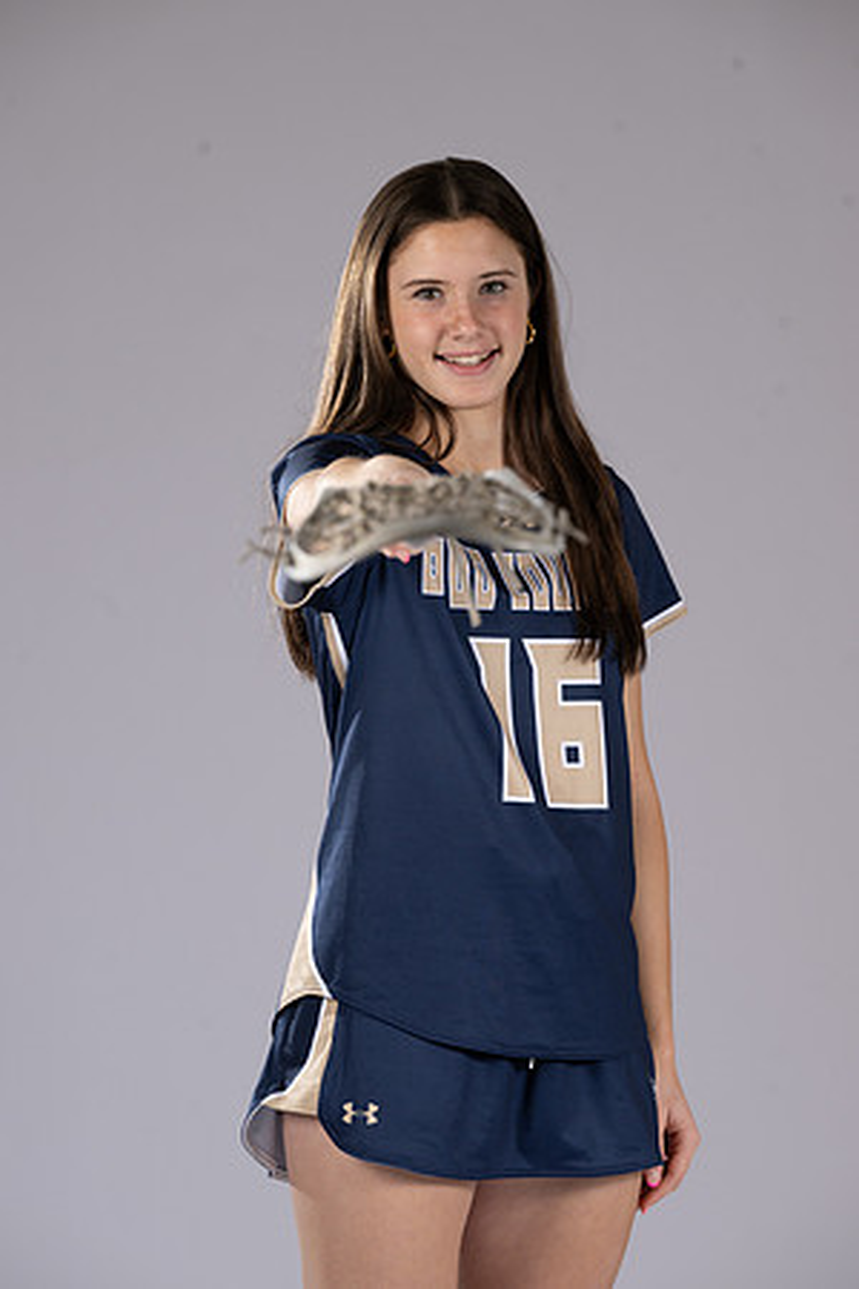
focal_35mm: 165
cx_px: 430
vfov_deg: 12.5
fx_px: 5905
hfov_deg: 8.3
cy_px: 644
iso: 250
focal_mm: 165
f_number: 7.1
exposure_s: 1/200
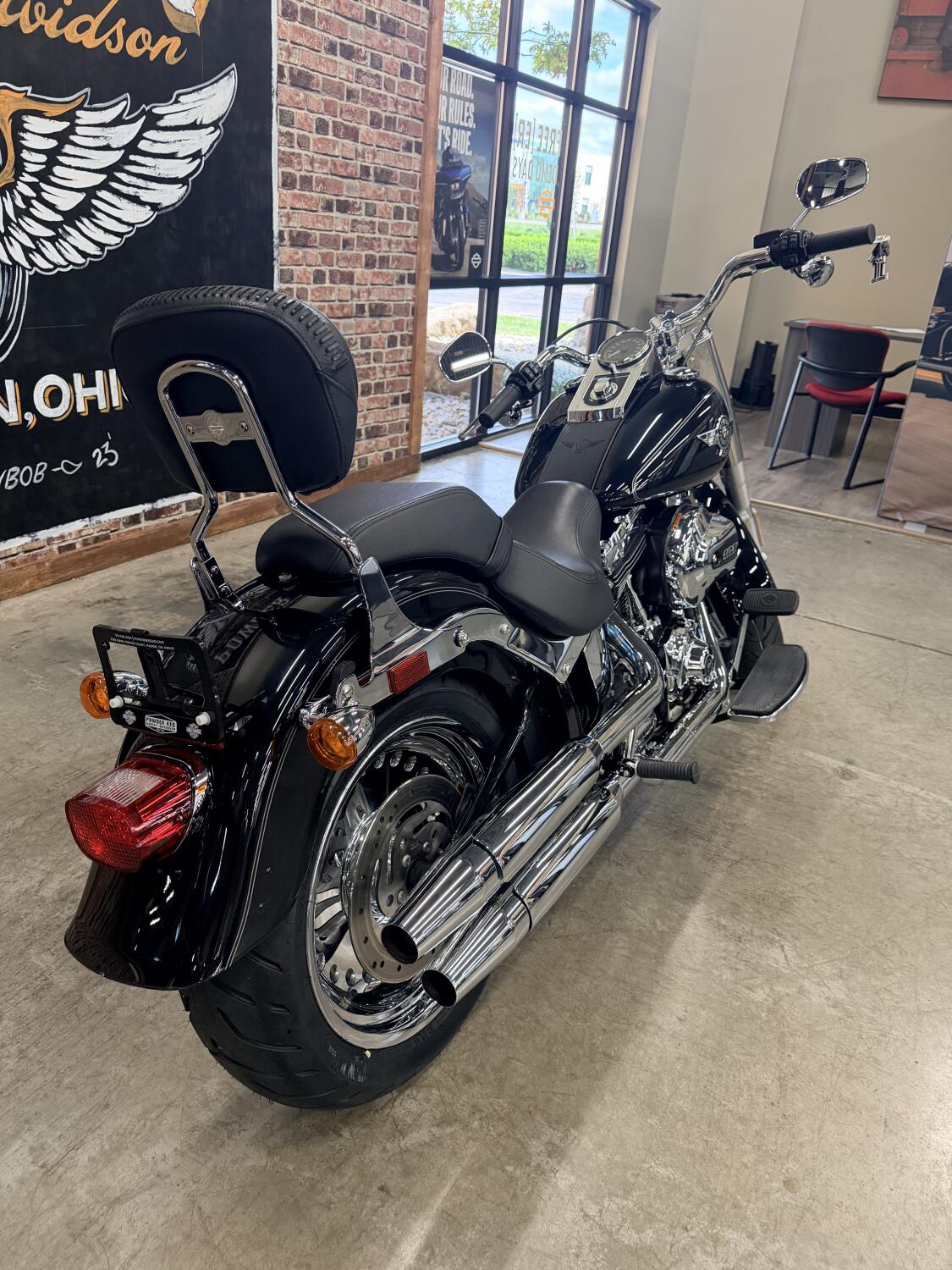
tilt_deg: -25.3
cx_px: 476
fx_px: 880
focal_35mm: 24
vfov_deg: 71.6
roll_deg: -5.2
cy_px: 635
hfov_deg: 56.8
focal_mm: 6.76
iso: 320
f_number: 1.78
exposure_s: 1/120
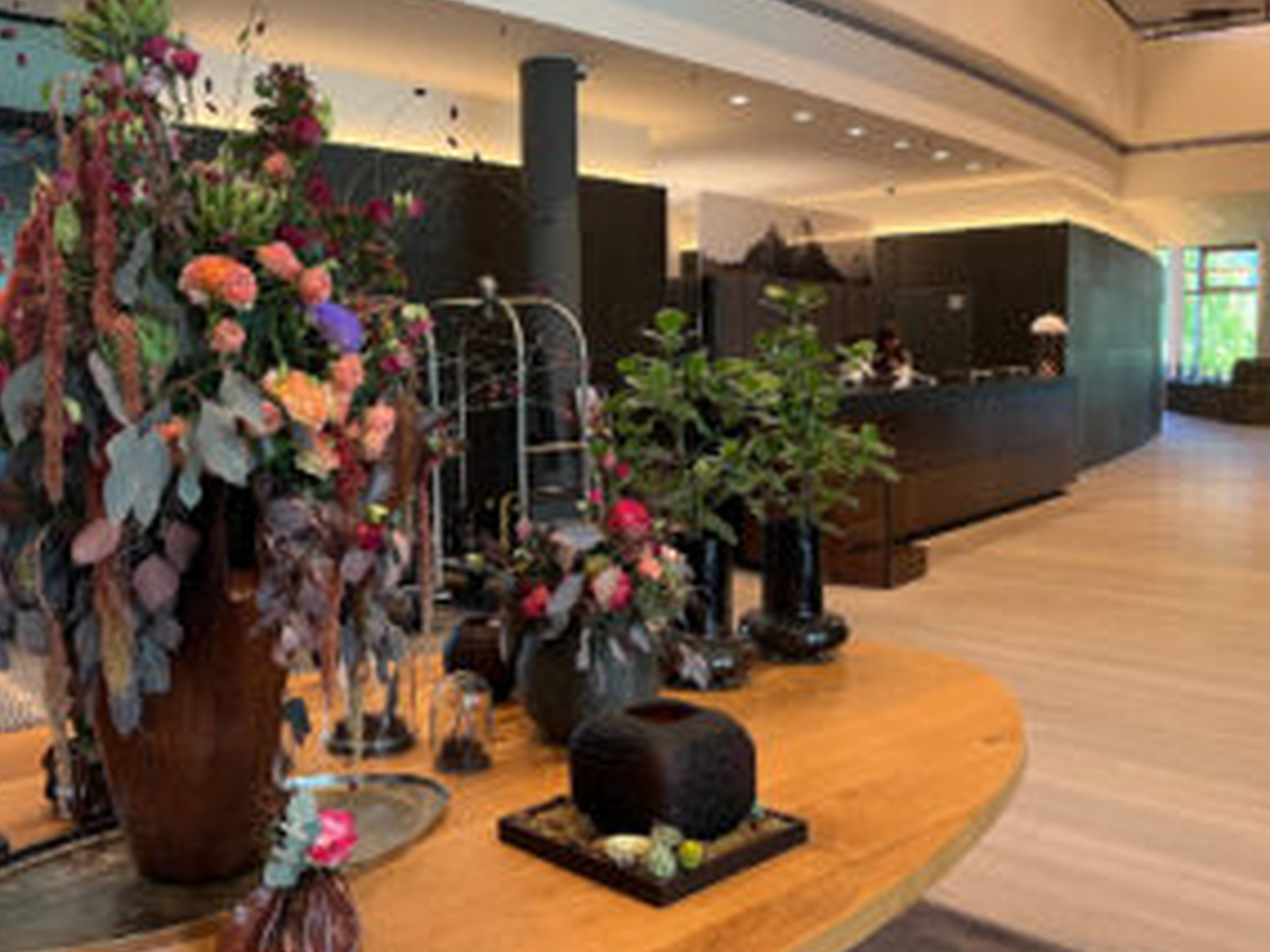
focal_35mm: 33
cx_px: 483
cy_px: 442
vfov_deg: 42.9
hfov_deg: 54.8
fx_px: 1211
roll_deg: +0.8
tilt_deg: -4.5
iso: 125
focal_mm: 5.1
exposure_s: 1/83
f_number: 1.6
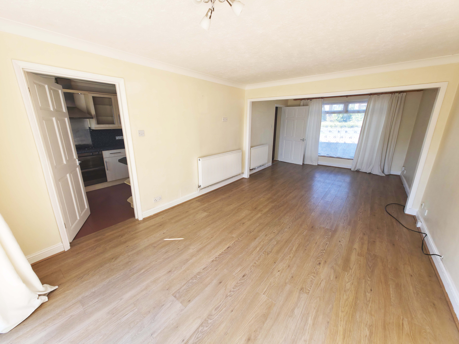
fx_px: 172
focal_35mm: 13
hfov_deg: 106.2
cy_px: 172
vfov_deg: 89.9
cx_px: 230
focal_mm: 2.2
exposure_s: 1/120
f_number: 1.9
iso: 32
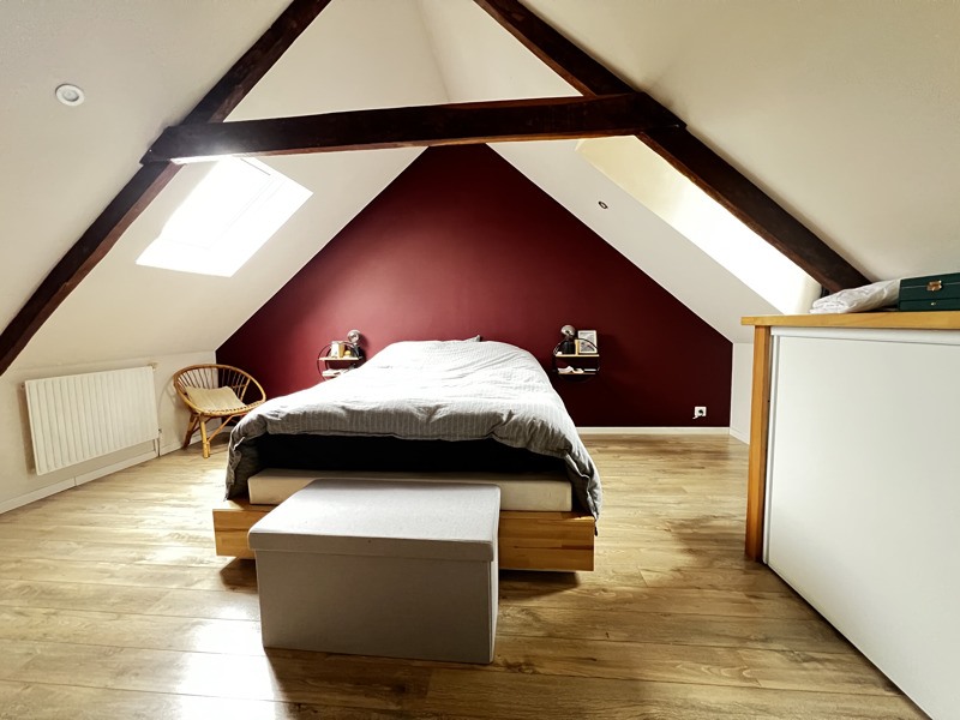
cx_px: 480
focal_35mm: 13
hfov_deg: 106.2
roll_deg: +1.3
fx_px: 361
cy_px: 360
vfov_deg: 89.9
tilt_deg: -5.7
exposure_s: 1/41
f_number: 1.8
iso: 1000
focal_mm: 1.57
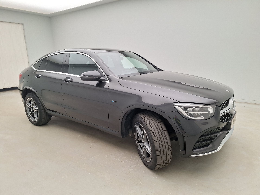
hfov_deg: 73.9
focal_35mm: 23
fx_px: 173
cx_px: 130
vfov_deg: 58.9
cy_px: 98
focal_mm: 5.54
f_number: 1.8
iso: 50
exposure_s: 1/100
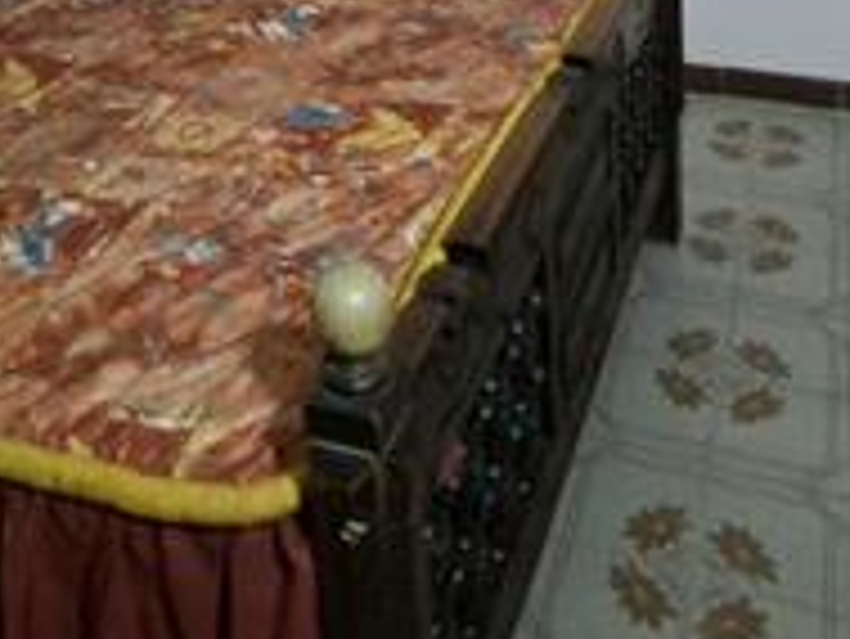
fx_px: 1081
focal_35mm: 44
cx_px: 360
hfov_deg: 42.8
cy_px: -279
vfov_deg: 25.9
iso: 500
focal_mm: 1.74
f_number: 2.2
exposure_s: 1/20
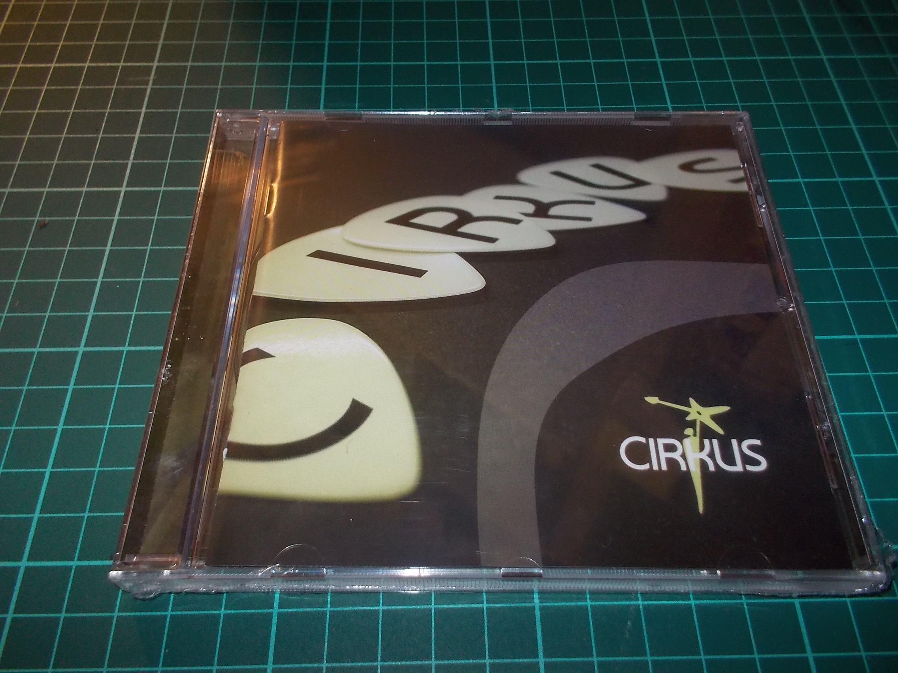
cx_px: 449
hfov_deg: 61.7
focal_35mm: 29
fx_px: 752
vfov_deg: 48.2
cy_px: 336
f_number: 3.3
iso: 200
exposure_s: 1/30
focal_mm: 4.1
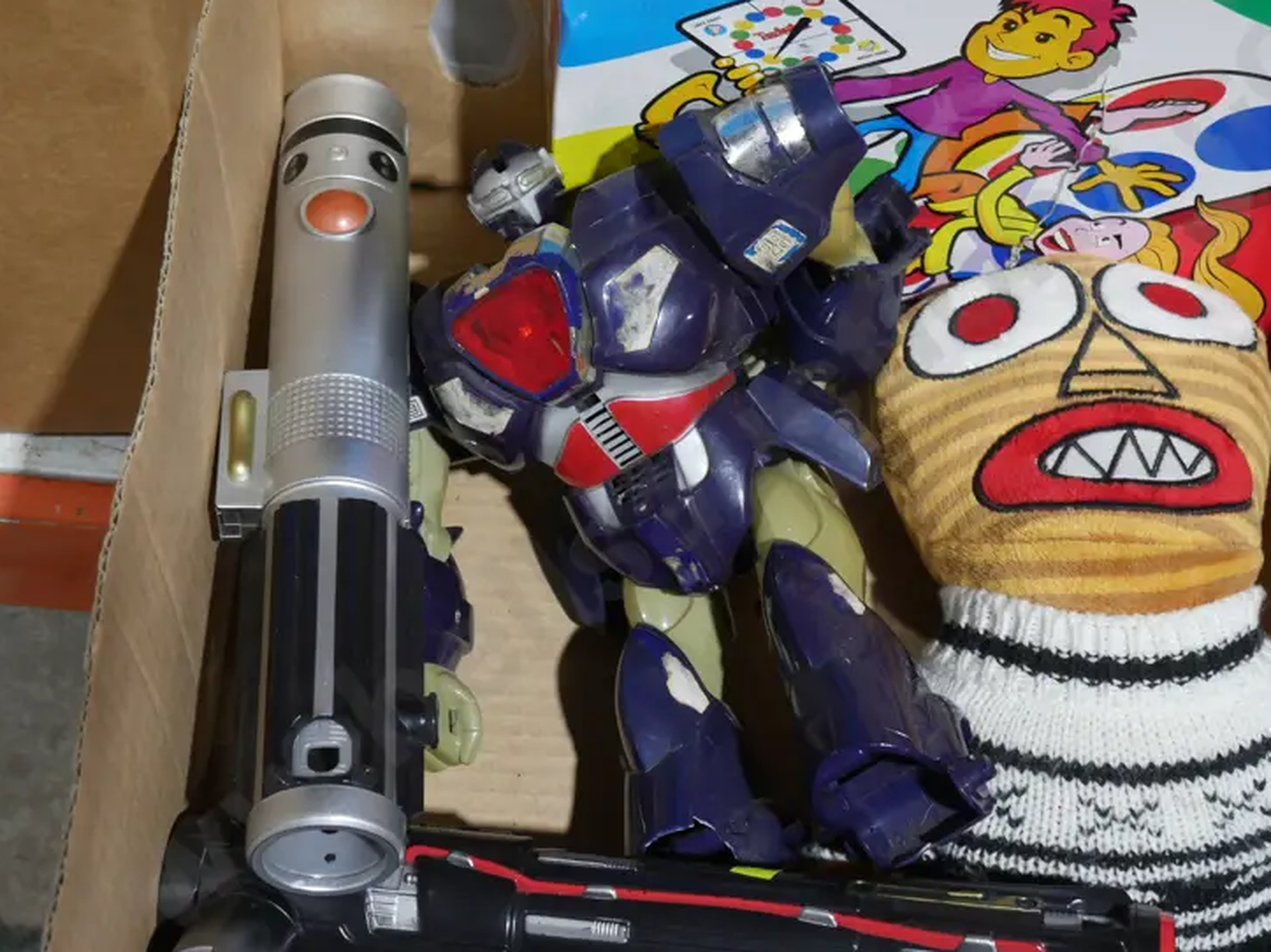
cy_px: 446
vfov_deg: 21.6
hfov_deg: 28.5
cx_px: 758
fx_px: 2496
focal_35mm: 68
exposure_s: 1/60
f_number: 5.2
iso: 800
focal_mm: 24
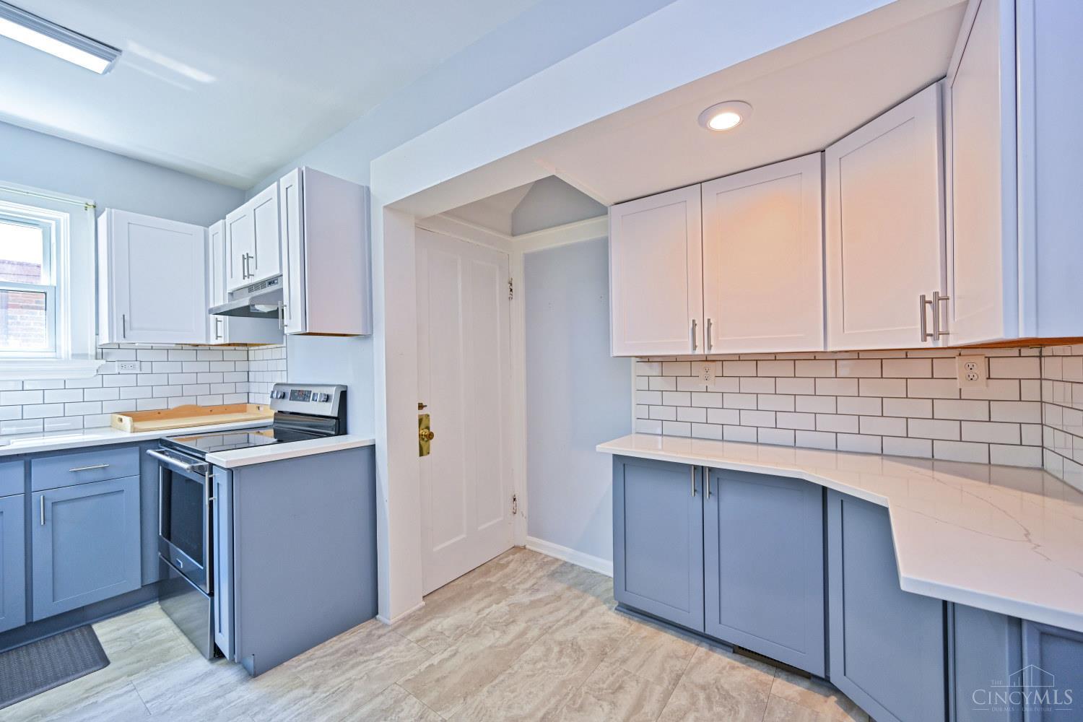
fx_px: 421
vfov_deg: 81.2
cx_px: 542
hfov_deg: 104.3
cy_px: 361
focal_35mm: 14
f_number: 4
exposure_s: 1/60
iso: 250
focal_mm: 14
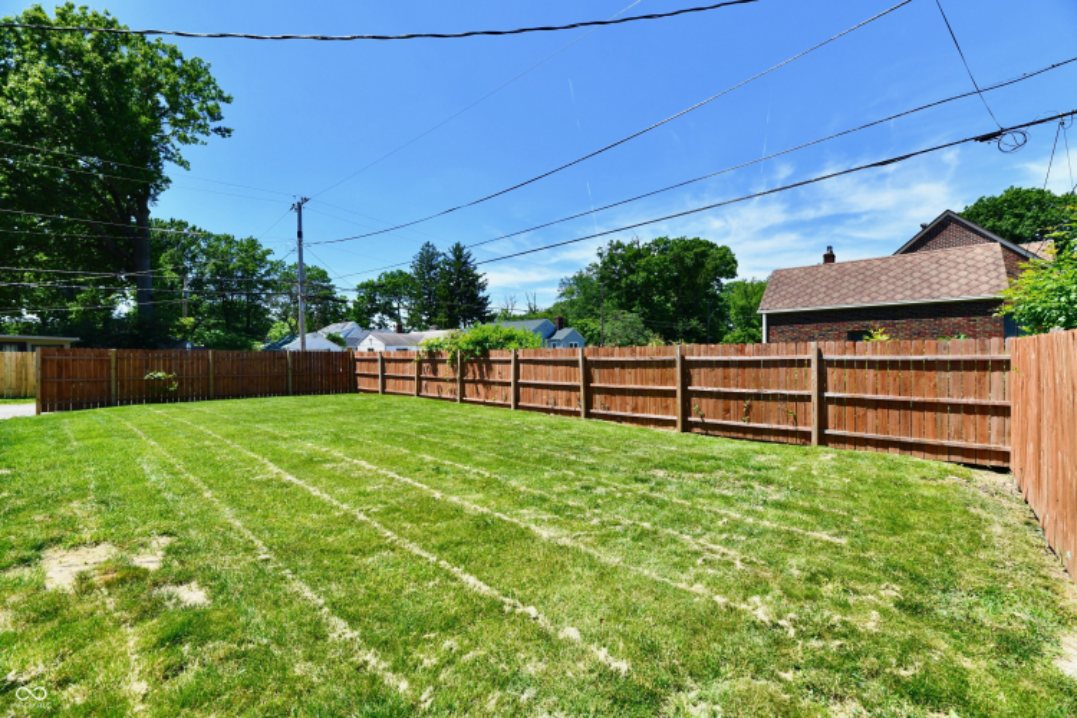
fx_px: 419
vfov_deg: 81.2
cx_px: 538
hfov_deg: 104.3
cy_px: 359
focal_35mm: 14
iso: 640
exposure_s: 1/500
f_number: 13
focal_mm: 14
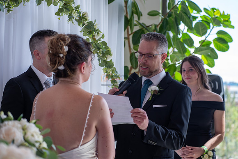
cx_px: 119
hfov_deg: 26.0
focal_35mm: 78
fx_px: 516
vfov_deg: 17.5
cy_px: 80
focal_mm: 78
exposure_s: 1/160
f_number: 4
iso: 125
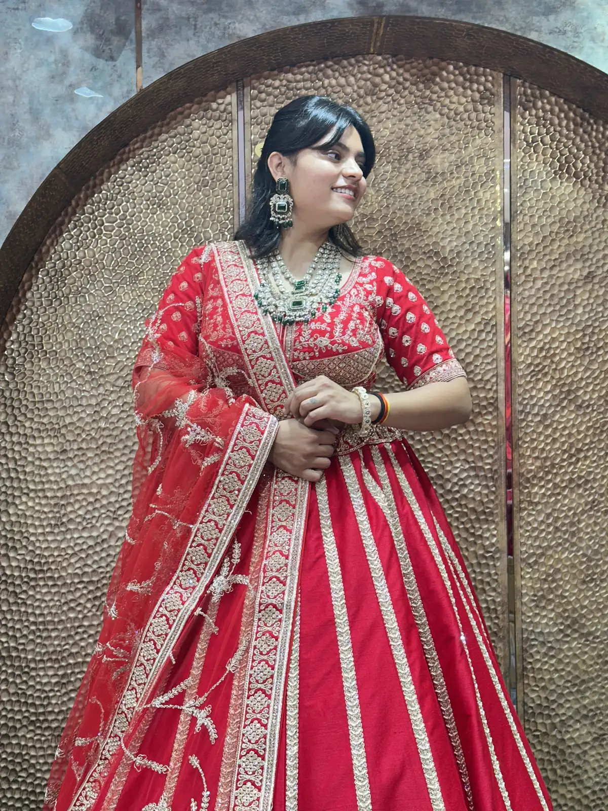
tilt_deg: +1.8
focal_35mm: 48
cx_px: 304
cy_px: 406
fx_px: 1124
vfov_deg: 39.7
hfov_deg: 30.3
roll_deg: -0.9
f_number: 1.78
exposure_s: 1/50
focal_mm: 6.86
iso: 80
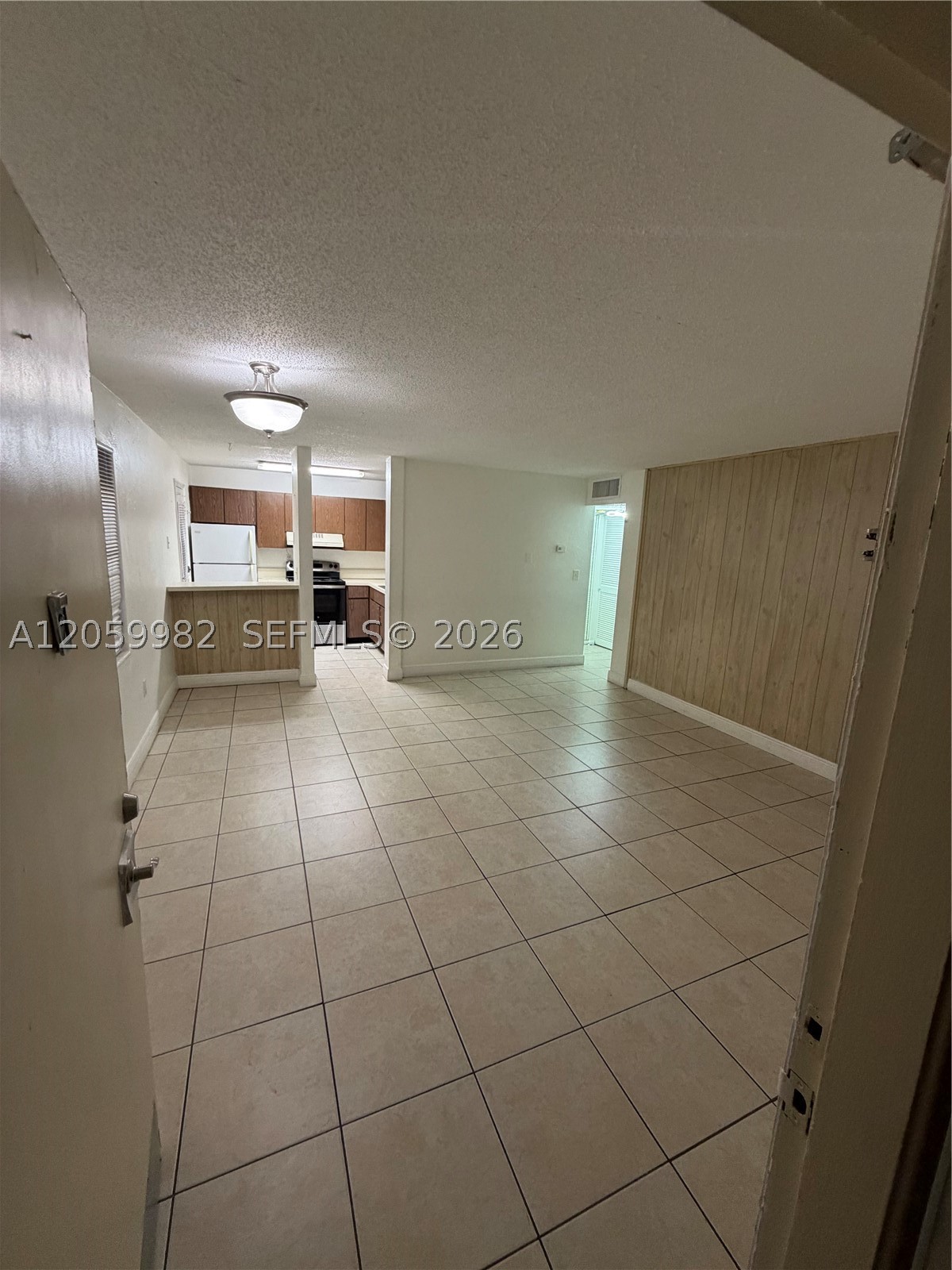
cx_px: 476
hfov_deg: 85.7
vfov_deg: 102.1
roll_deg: -2.9
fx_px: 513
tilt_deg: -9.5
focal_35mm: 14
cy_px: 635
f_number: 2.2
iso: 250
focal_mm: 2.22
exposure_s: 1/60
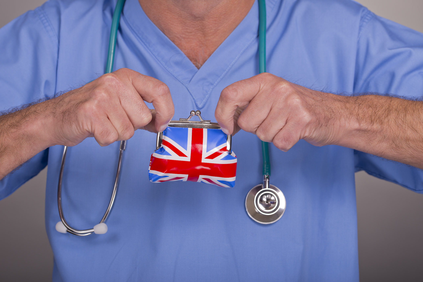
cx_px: 212
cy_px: 141
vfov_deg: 13.0
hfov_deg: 19.5
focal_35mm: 105
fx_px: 1234
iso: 50
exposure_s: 1/200
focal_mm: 105
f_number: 9
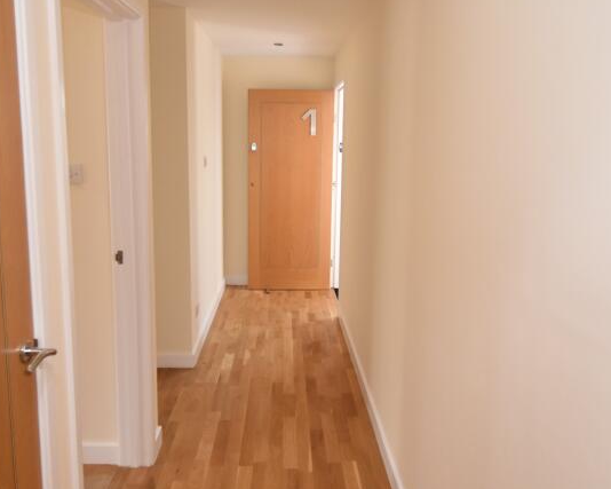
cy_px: 215
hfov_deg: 64.1
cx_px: 294
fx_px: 488
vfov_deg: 53.0
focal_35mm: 27
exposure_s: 1/125
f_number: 4.5
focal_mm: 10
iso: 1250
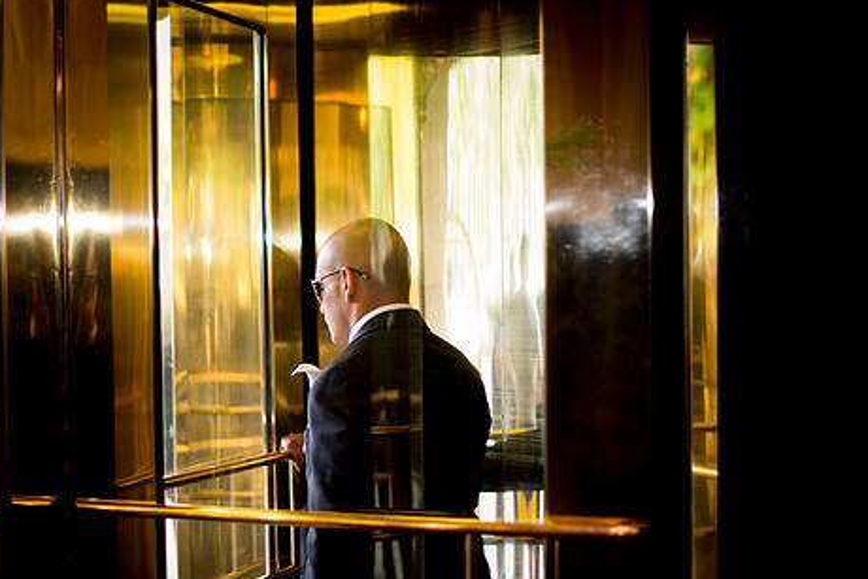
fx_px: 1519
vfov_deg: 21.5
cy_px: 357
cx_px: 353
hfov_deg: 31.8
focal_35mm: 63
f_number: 1.4
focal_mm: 50
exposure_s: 1/400
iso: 1250
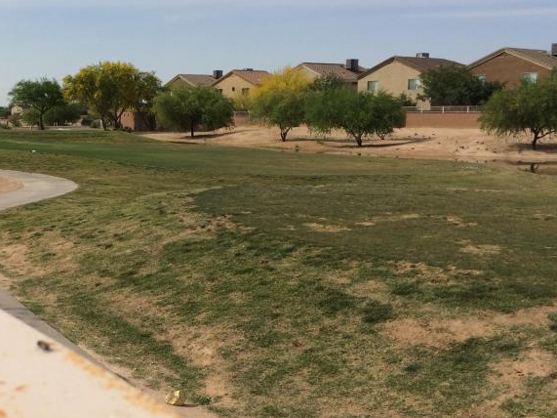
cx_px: 111
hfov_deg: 35.6
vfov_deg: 28.0
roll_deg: +0.8
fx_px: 837
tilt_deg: -7.0
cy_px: 206
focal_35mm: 52
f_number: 2.2
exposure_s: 1/2933
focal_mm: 4.15
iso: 32
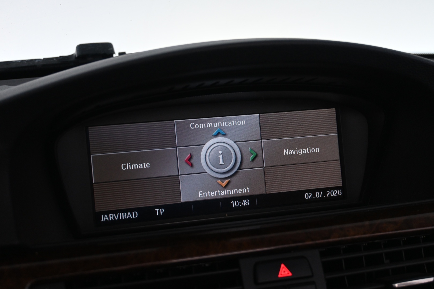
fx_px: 588
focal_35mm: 49
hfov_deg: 40.5
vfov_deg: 27.7
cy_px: 144
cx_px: 217
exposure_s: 1/50
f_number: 5
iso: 1100
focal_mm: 32.5
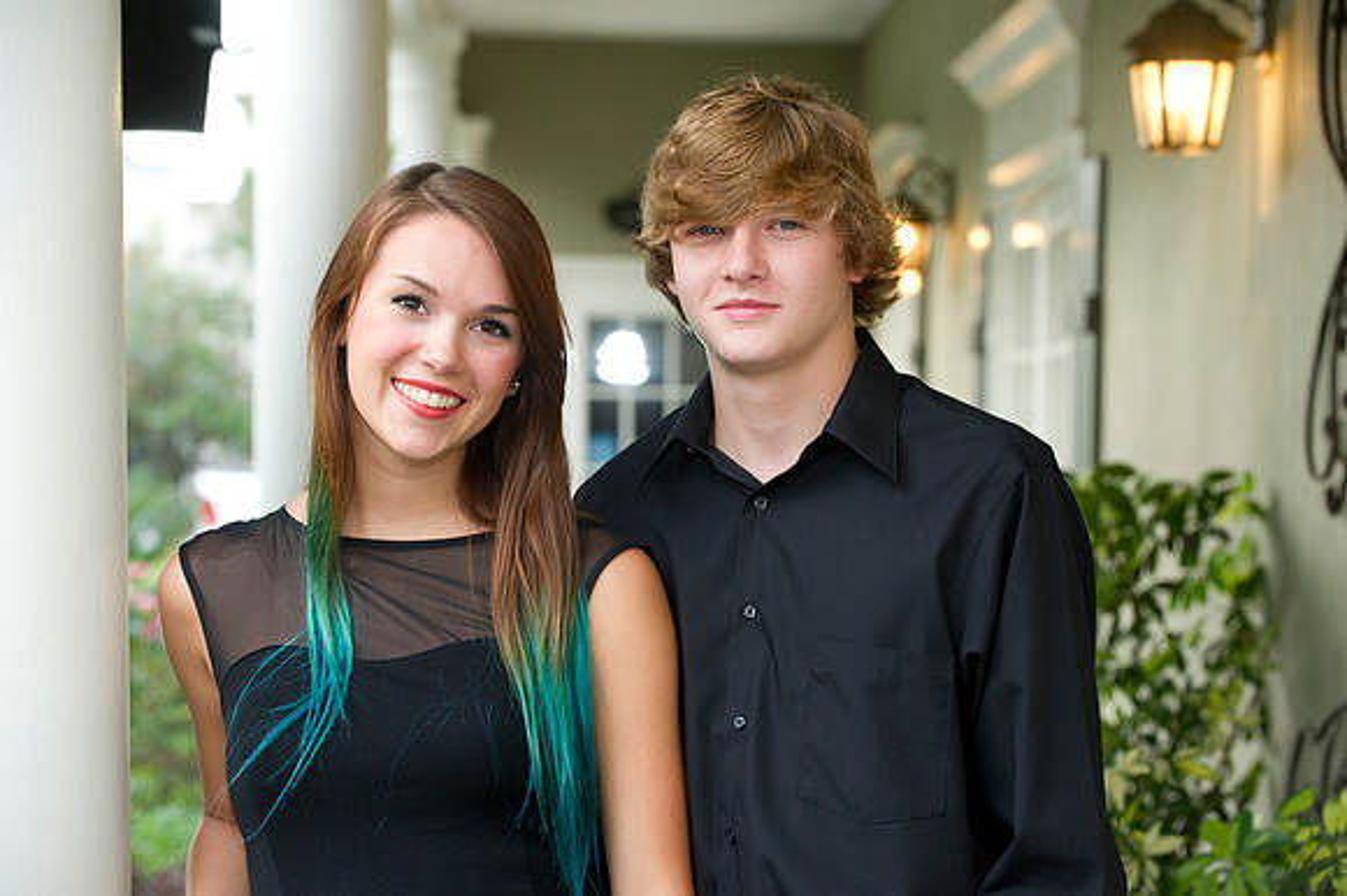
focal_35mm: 105
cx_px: 674
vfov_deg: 13.0
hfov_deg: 19.5
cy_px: 448
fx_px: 3926
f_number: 5
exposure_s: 1/125
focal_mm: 105
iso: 640
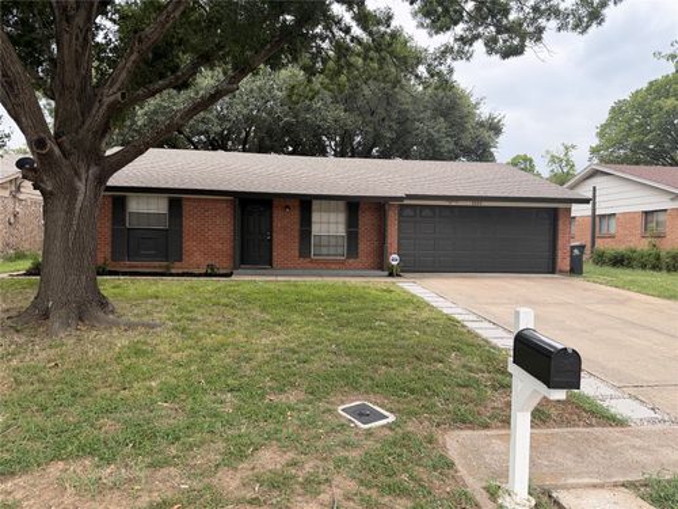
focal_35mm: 24
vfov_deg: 56.8
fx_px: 470
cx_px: 339
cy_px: 254
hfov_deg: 71.6
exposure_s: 1/1770
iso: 100
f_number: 1.78
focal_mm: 6.76
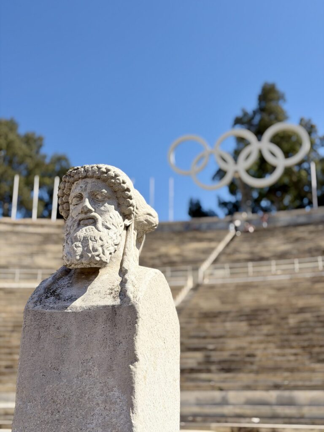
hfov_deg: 30.3
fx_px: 599
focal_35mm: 48
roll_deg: +0.1
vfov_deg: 39.7
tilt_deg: +18.9
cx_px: 162
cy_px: 216
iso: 64
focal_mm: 6.76
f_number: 1.78
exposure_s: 1/6536
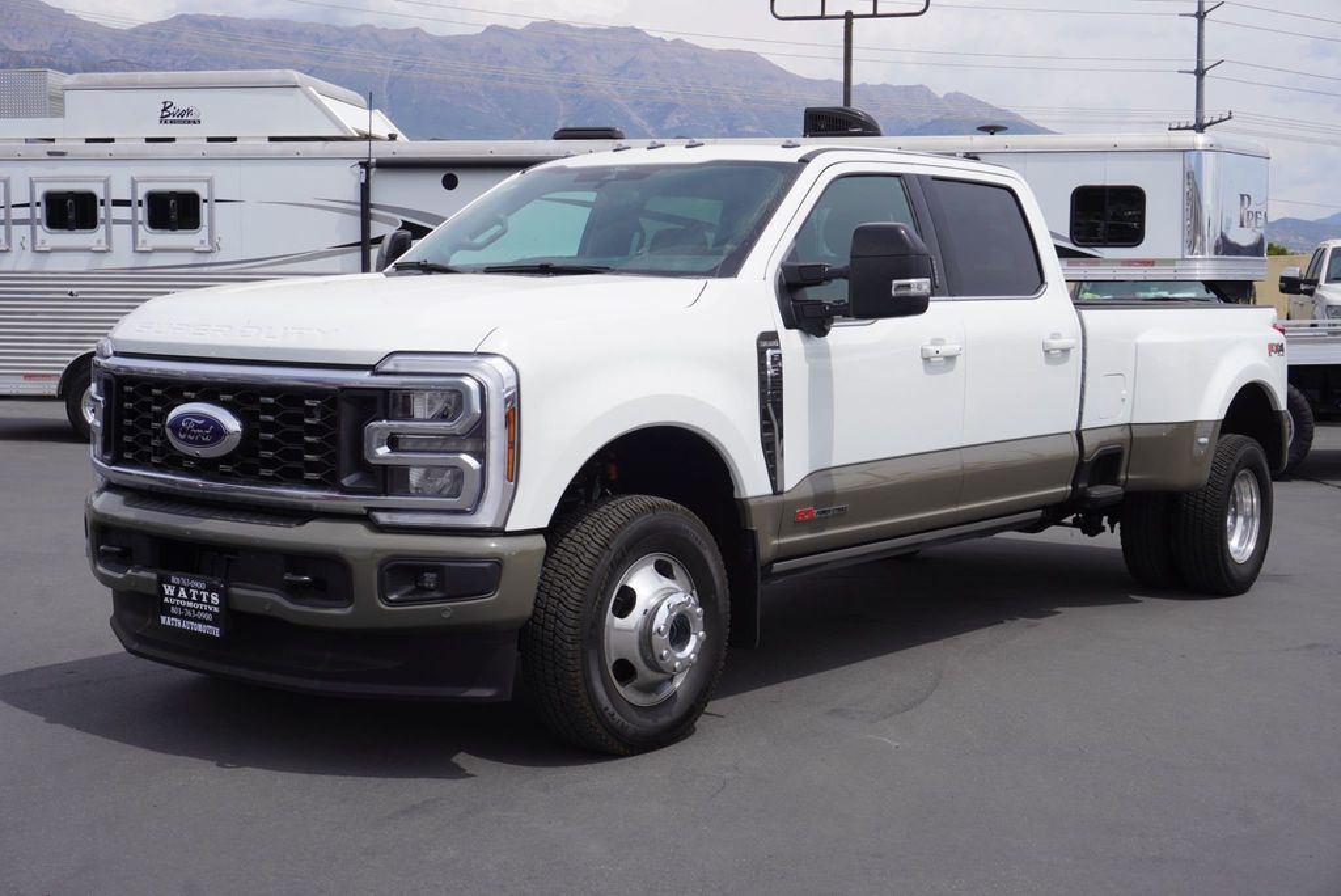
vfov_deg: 29.0
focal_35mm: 46
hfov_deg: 42.3
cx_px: 670
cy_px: 448
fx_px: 1733
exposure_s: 1/200
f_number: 11
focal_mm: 31
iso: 100
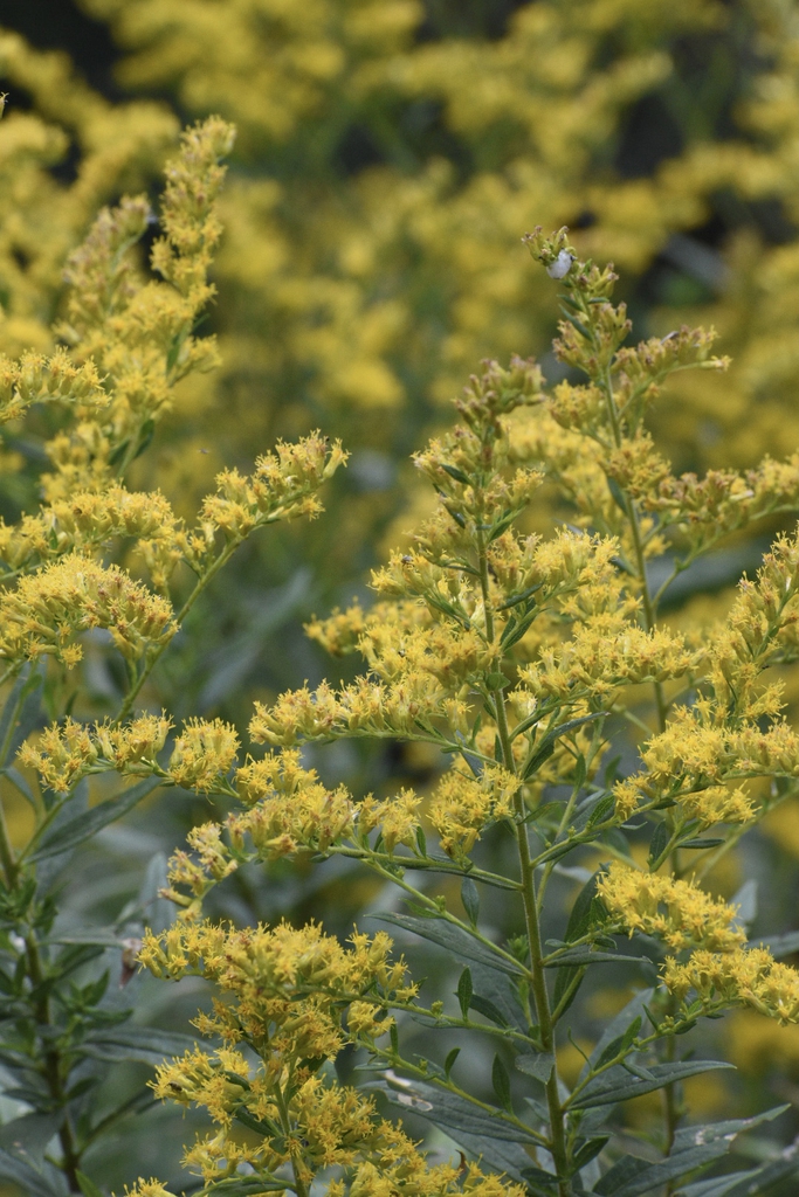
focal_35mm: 232
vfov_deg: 8.9
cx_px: 400
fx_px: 7737
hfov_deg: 5.9
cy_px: 598
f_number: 13
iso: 1250
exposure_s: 1/400
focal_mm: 155
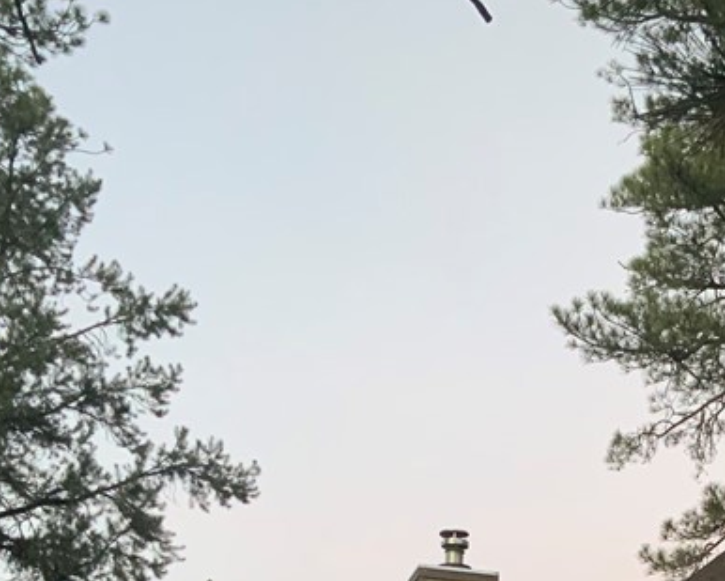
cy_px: 688
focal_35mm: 75
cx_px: 667
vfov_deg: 19.3
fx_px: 1610
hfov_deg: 24.6
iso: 250
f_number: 1.8
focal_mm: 3
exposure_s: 1/60
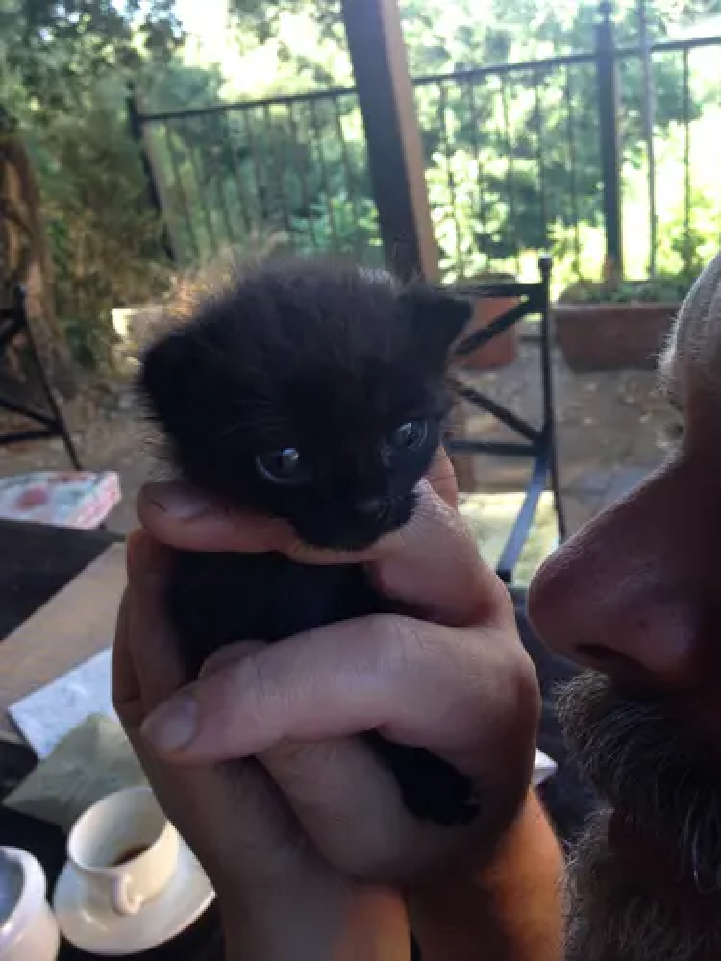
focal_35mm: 33
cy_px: 480
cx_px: 360
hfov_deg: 42.9
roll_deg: +9.7
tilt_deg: -28.5
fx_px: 916
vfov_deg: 55.4
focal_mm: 4.12
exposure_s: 1/60
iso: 50
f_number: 2.4
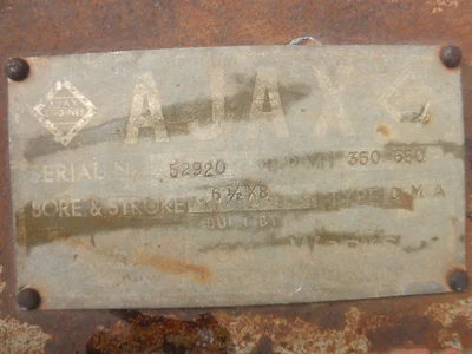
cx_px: 236
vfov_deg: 49.7
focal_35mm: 28
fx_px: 382
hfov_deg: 63.4
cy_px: 177
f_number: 3
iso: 64
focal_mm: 5
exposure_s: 1/125
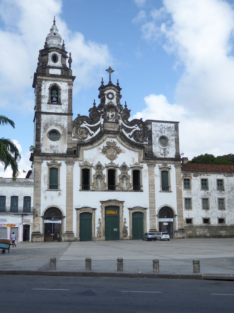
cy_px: 156
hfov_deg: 31.5
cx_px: 117
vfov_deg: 41.2
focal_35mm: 46
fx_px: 415
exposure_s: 1/640
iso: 80
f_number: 3.9
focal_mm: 7.8
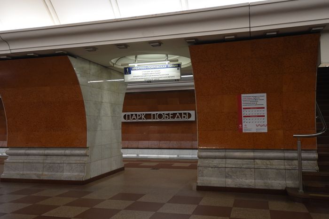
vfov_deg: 37.8
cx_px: 164
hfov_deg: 54.5
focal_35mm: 35
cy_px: 110
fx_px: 320
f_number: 4.5
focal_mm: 35
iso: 4000
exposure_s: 1/250
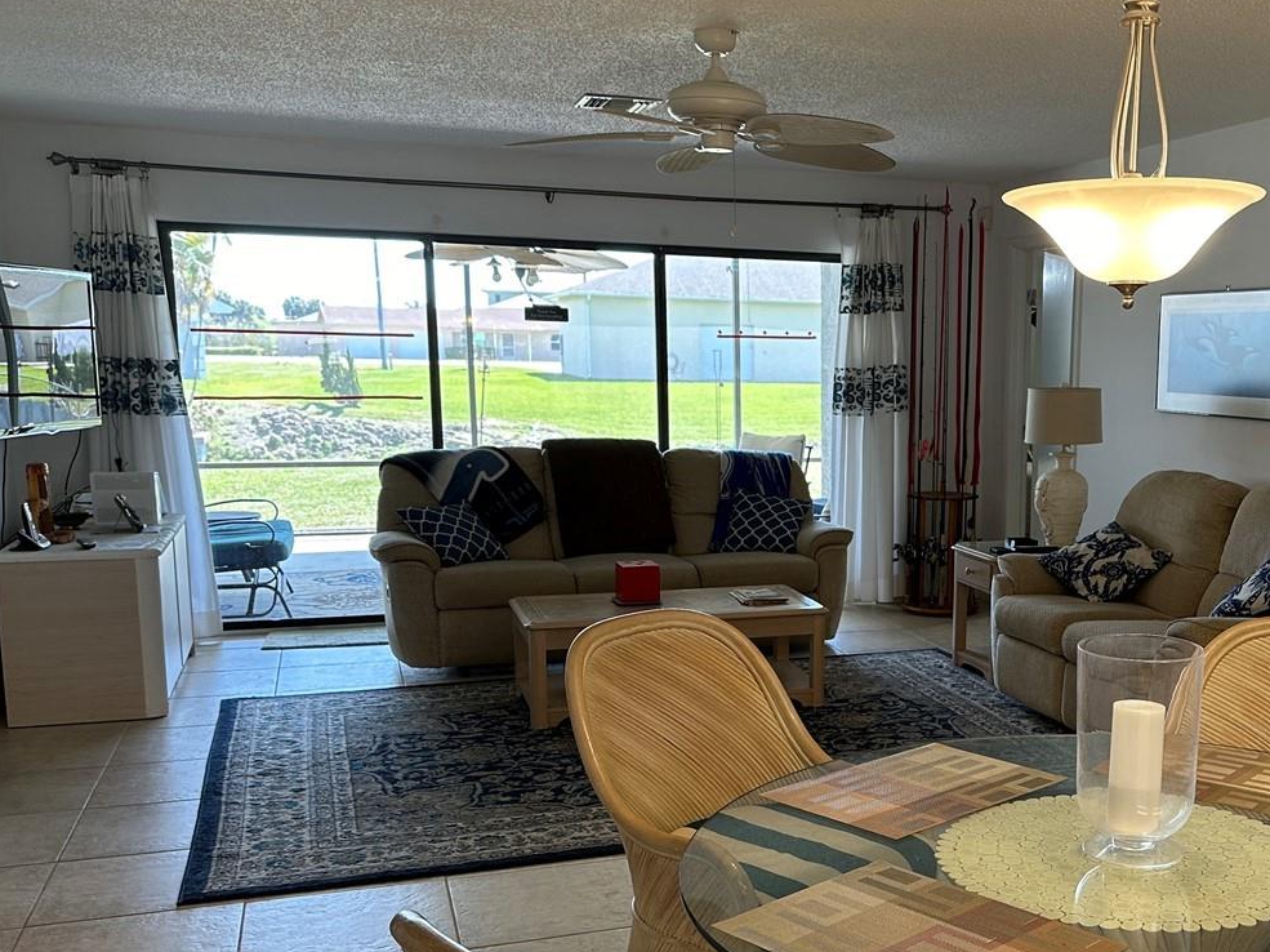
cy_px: 595
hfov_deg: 46.5
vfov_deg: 36.6
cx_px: 923
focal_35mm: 39
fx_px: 1430
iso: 125
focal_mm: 6.86
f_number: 1.78
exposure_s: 1/120
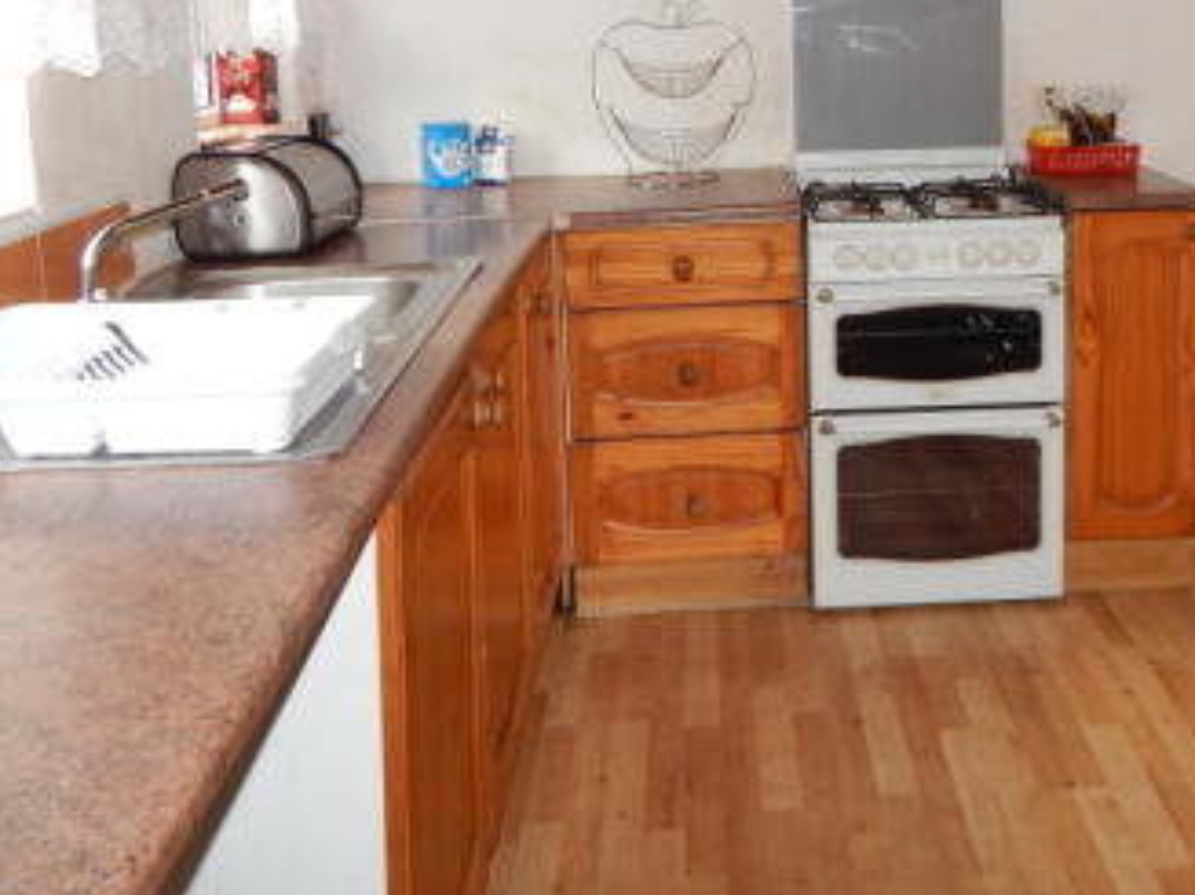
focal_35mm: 41
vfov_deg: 33.8
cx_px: 820
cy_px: 148
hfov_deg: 44.9
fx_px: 1415
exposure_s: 1/30
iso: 200
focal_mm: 4
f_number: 3
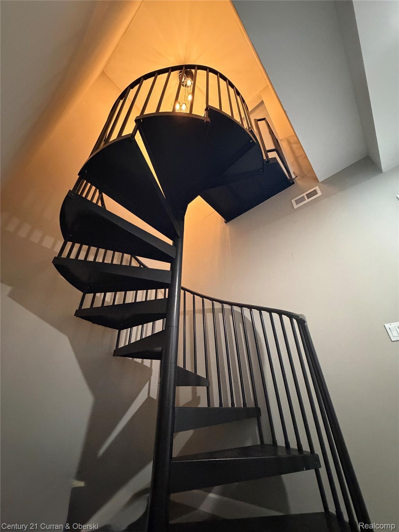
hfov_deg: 85.7
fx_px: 215
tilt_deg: +33.9
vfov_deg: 102.1
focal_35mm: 14
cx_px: 200
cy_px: 266
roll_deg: +0.2
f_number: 2.2
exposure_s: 1/40
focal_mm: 2.22
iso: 1000
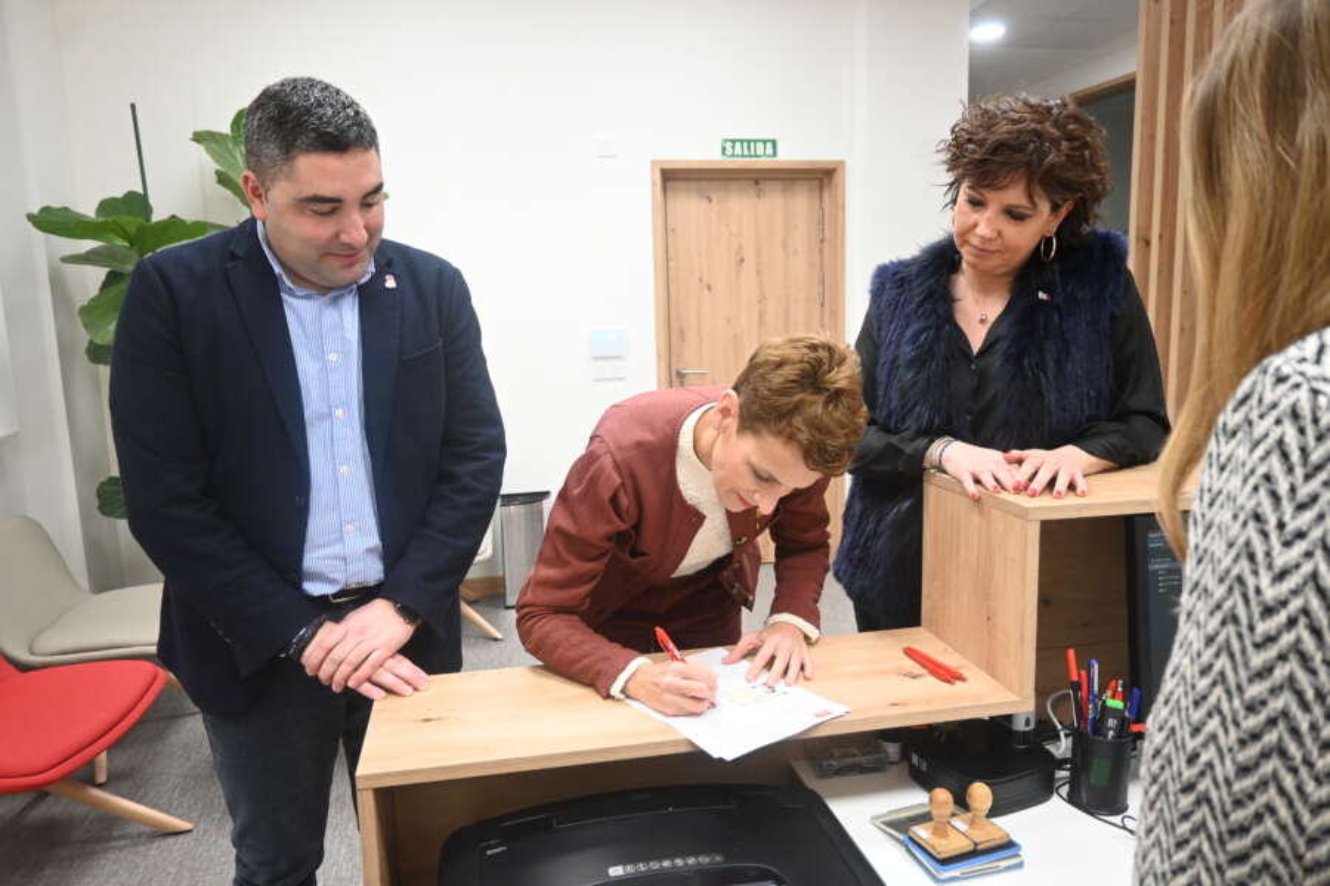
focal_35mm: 26
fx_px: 970
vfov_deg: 49.1
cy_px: 443
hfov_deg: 68.9
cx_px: 665
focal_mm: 17.5
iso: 1400
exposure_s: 1/125
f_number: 3.5
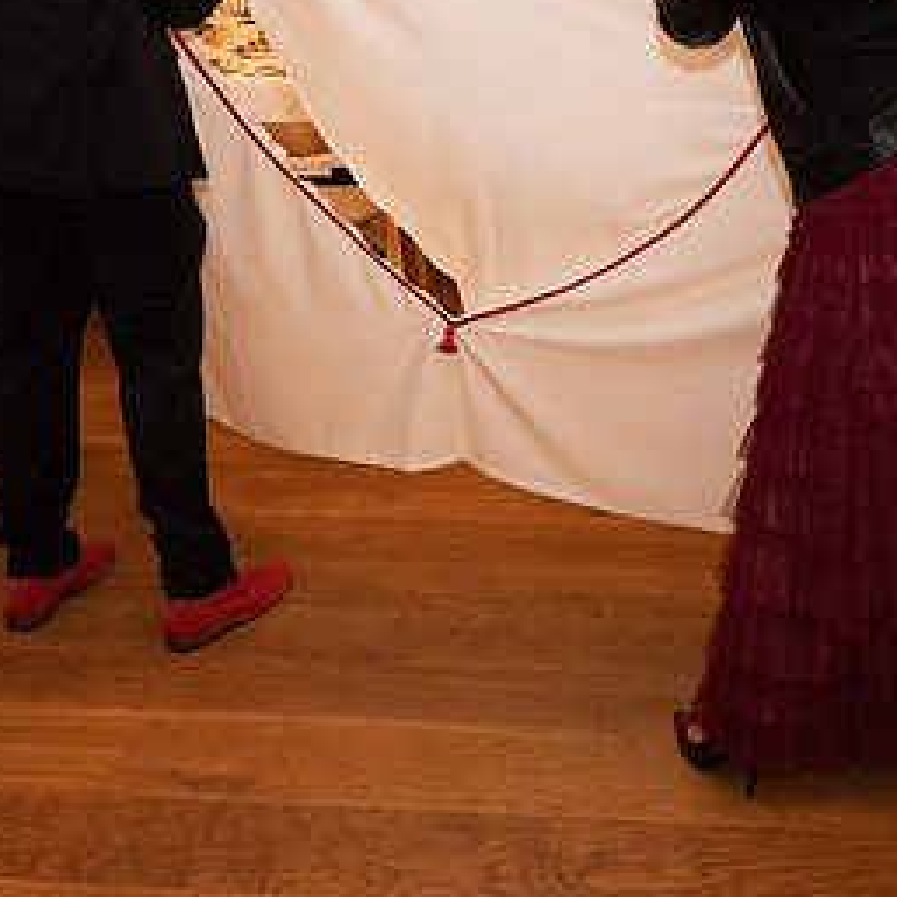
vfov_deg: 36.2
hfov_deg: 36.6
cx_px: 541
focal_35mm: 46
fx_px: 1349
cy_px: 258
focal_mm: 24
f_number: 4
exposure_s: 1/60
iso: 6400
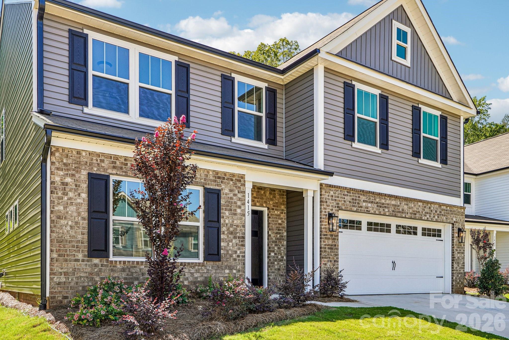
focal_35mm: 30
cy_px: 170
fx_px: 424
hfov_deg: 61.9
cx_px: 254
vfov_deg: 43.6
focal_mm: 20
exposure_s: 1/45
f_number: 8
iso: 100
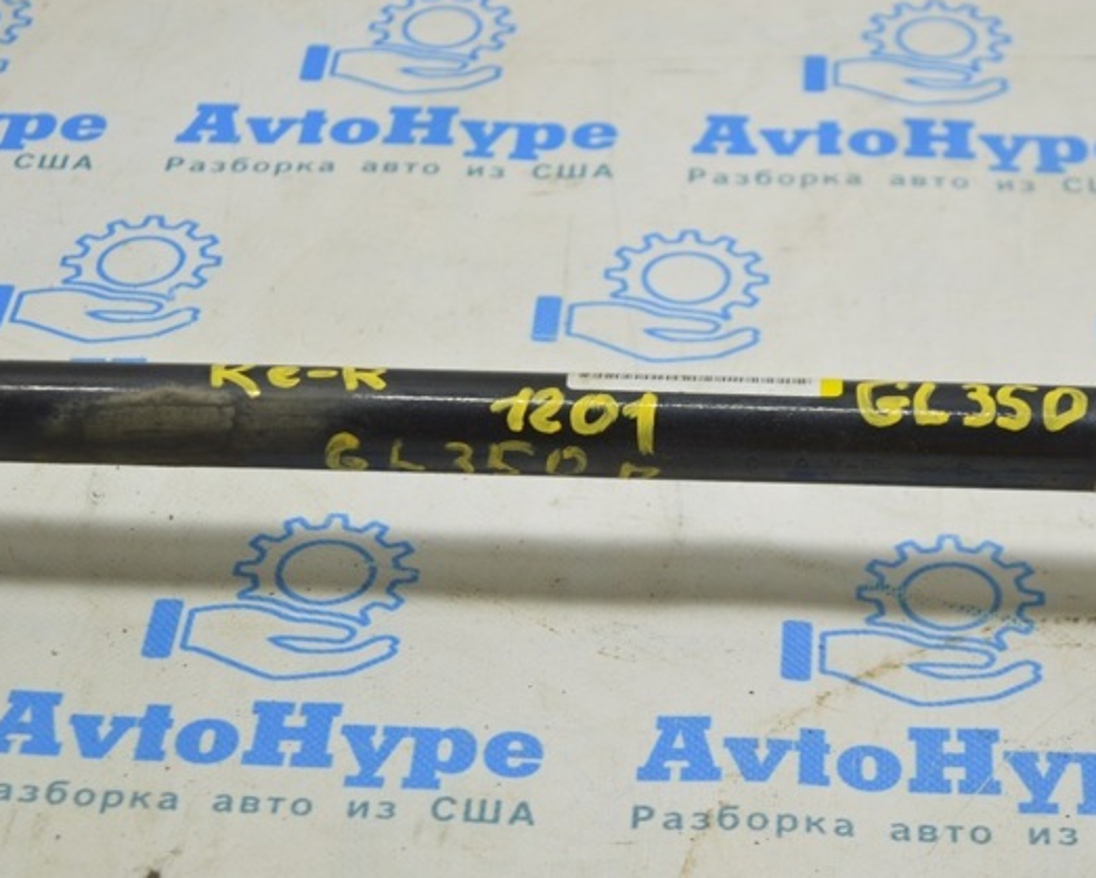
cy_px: 435
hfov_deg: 20.2
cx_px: 576
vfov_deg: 16.3
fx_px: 3069
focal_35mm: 95
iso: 400
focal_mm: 55
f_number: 5.6
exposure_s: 1/20
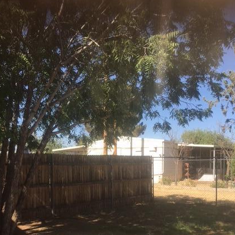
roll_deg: -0.7
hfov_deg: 42.8
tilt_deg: -1.4
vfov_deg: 41.7
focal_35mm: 39
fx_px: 300
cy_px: 172
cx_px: 109
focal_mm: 4.15
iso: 25
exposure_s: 1/1083
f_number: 2.2
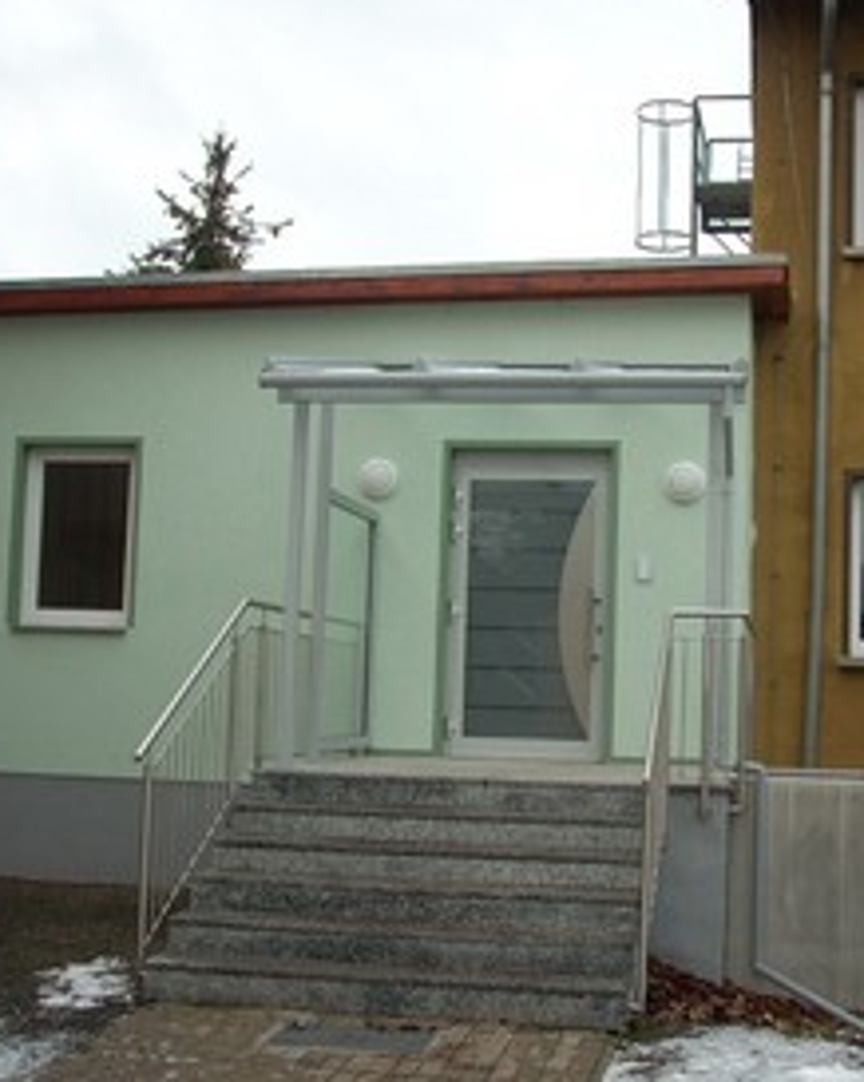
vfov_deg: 35.4
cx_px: 547
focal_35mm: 53
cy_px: 571
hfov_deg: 28.5
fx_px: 1696
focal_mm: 6.2
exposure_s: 1/77.8
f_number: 2.8
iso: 64
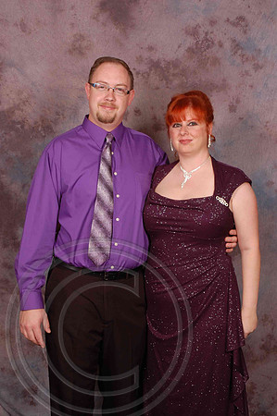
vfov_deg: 37.9
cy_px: 208
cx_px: 138
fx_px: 607
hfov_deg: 25.7
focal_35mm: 52
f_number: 10
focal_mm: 35
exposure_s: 1/125
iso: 200
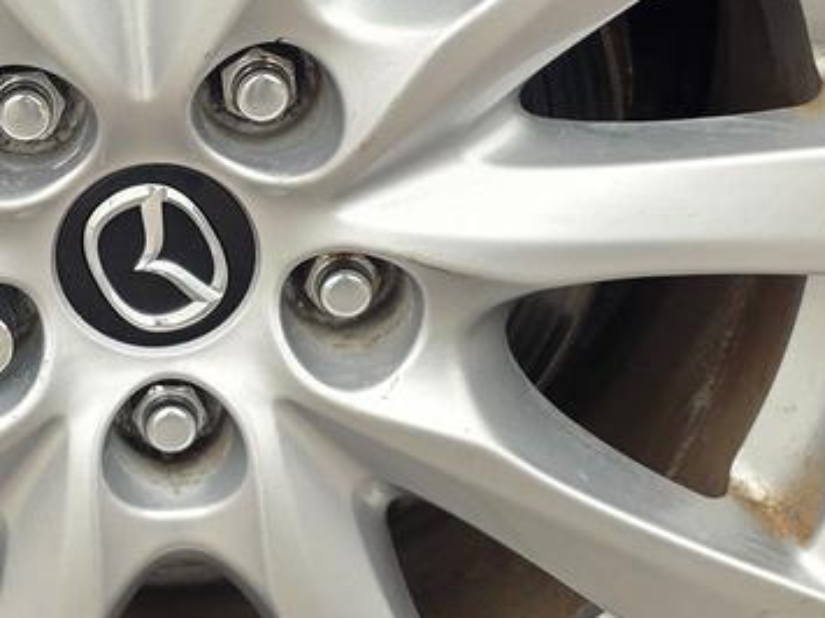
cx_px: 74
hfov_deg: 22.9
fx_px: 1977
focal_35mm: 83
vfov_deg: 17.6
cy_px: 139
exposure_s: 1/359
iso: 64
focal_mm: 6.3
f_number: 1.7
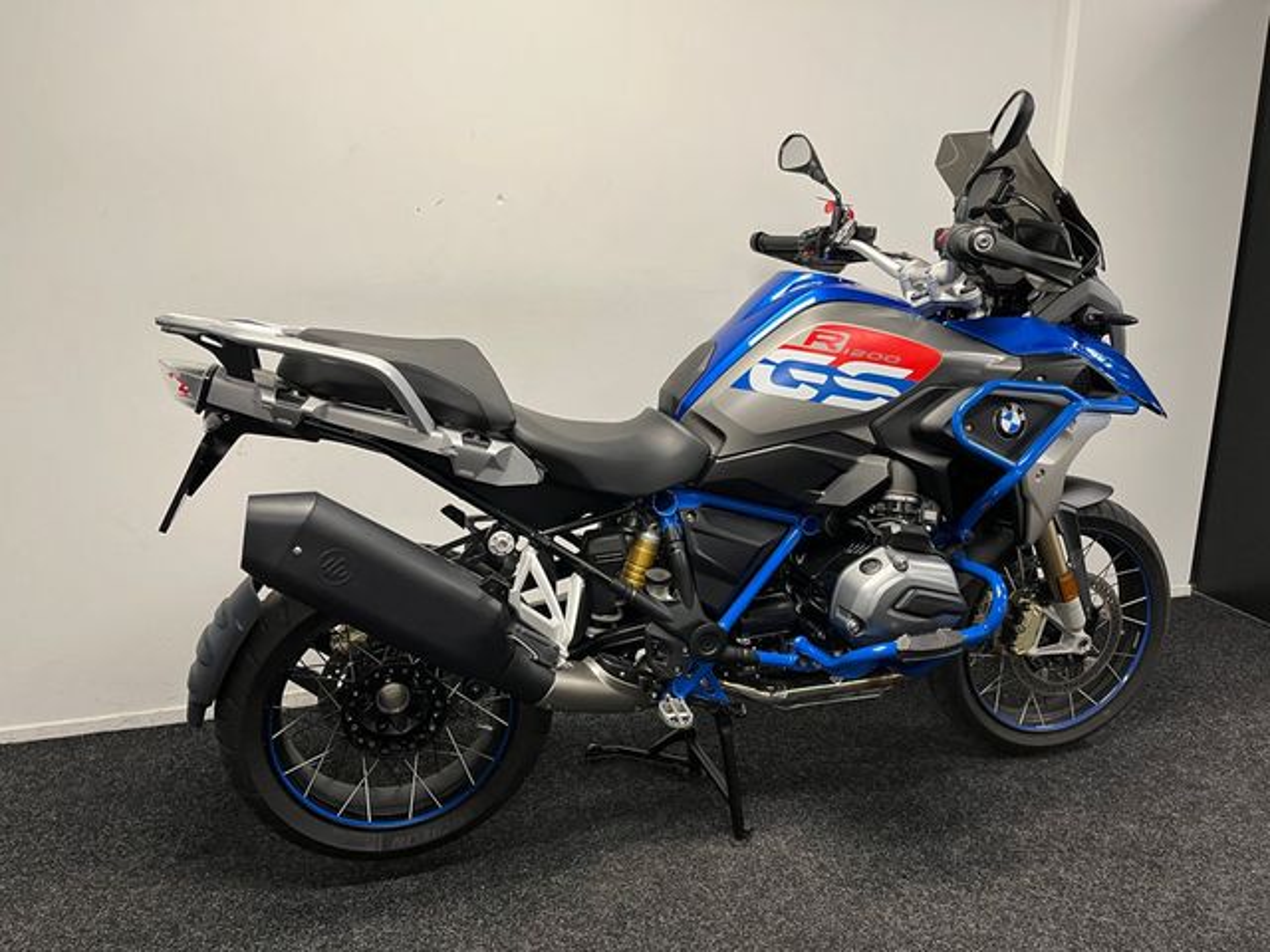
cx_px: 635
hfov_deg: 67.3
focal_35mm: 26
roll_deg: +0.5
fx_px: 954
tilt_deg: -14.2
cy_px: 476
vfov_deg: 53.1
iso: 100
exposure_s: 1/50
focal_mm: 5.1
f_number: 1.6
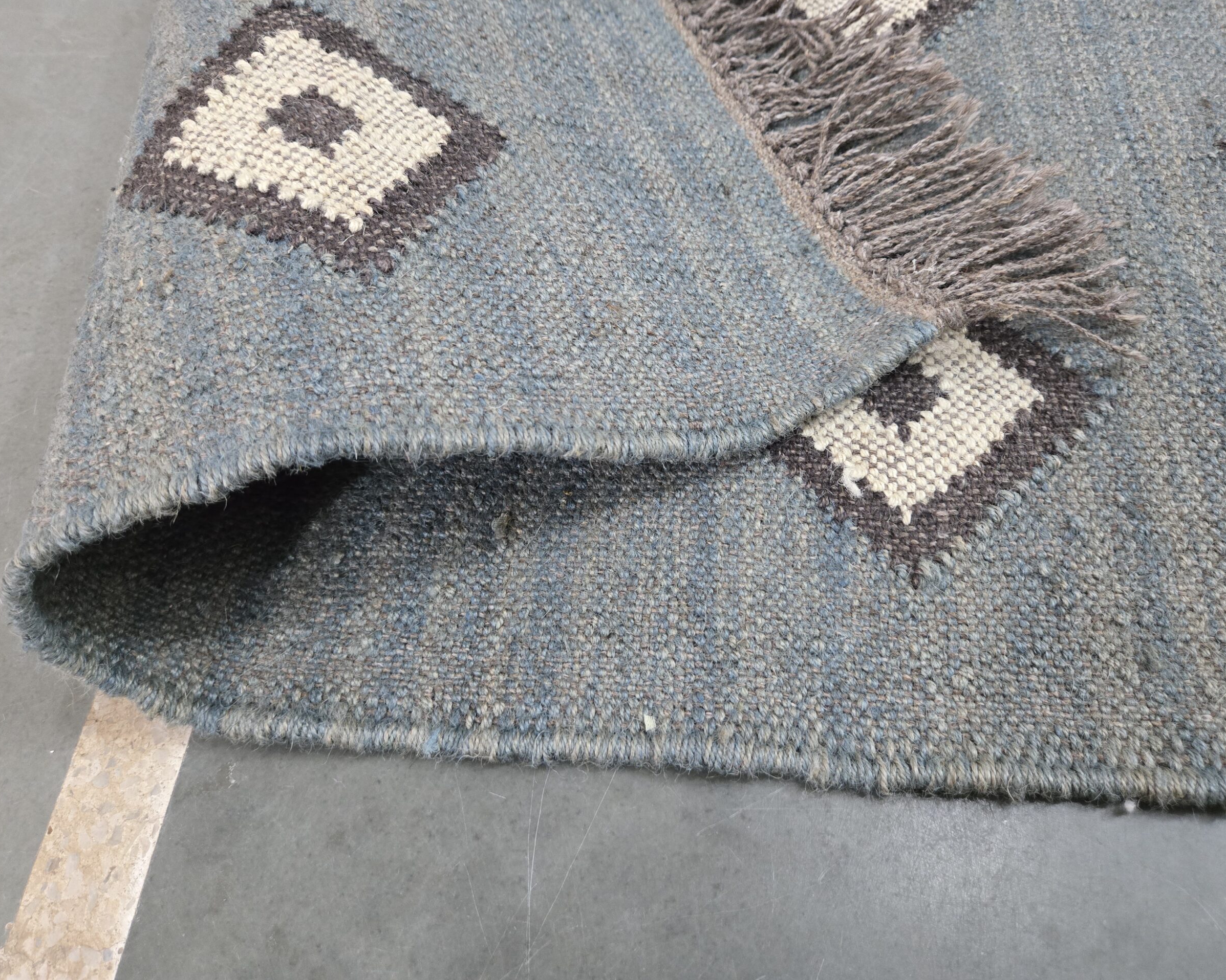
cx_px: 642
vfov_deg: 58.8
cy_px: 489
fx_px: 871
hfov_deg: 70.2
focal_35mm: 24
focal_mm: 5.4
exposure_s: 1/100
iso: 1250
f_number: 1.8
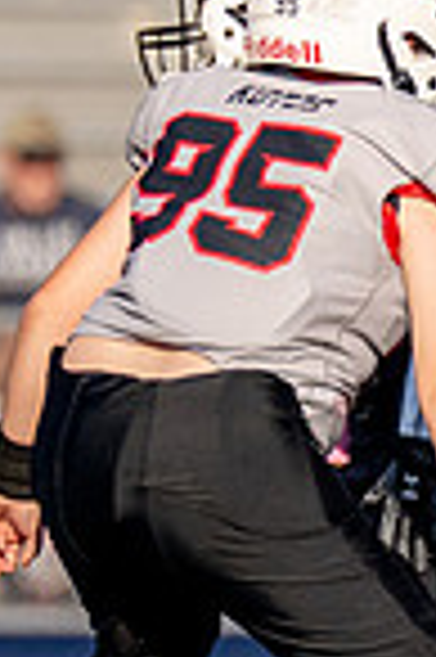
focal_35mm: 1594
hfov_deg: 0.9
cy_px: 330
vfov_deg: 1.3
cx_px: 1072
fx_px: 29024
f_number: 2.8
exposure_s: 1/10000
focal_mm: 200
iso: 250
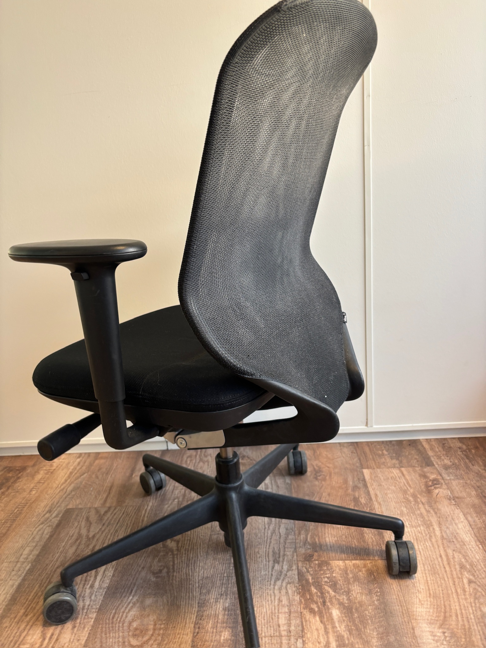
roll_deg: +5.2
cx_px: 243
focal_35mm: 26
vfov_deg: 67.3
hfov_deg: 53.1
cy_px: 324
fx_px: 487
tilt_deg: -15.0
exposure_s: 1/50
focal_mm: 5.96
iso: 100
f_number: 1.6
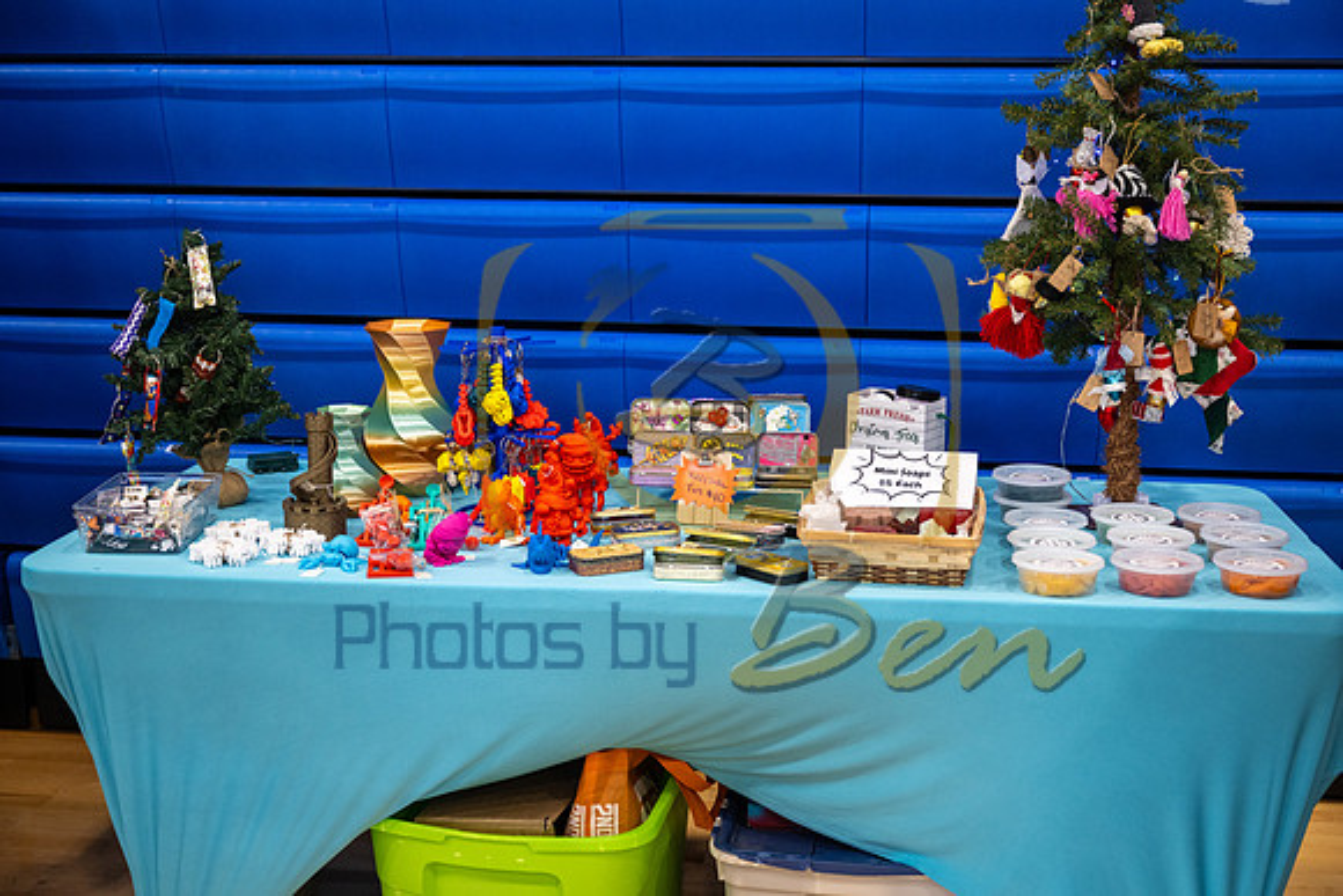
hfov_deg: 43.6
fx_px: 1679
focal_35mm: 45
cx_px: 672
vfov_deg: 29.9
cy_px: 448
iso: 1250
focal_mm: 45
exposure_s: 1/125
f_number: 3.5
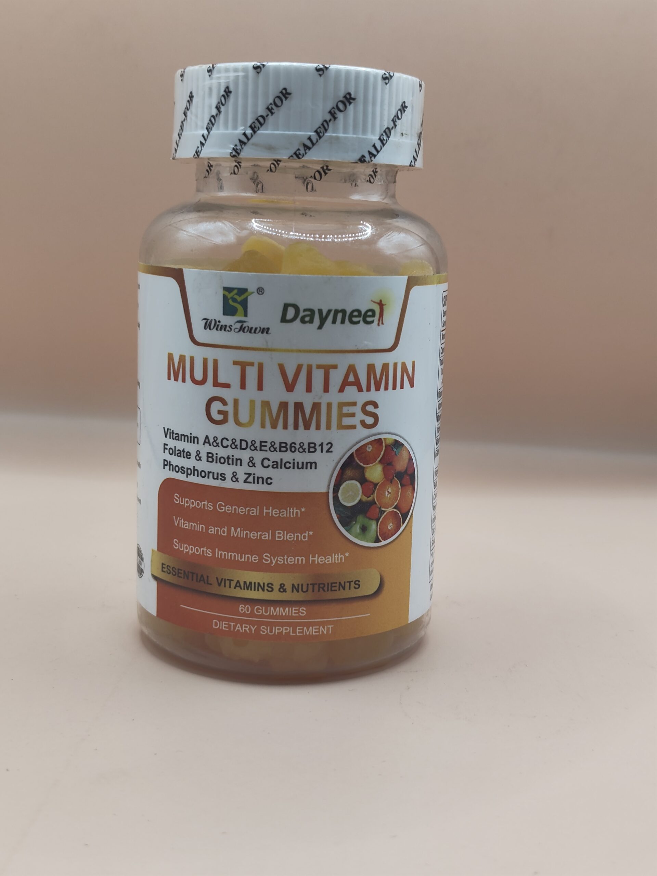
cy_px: 438
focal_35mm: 50
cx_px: 328
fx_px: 1265
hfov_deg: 29.1
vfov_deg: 38.2
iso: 139
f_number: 1.88
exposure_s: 1/100
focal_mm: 5.56
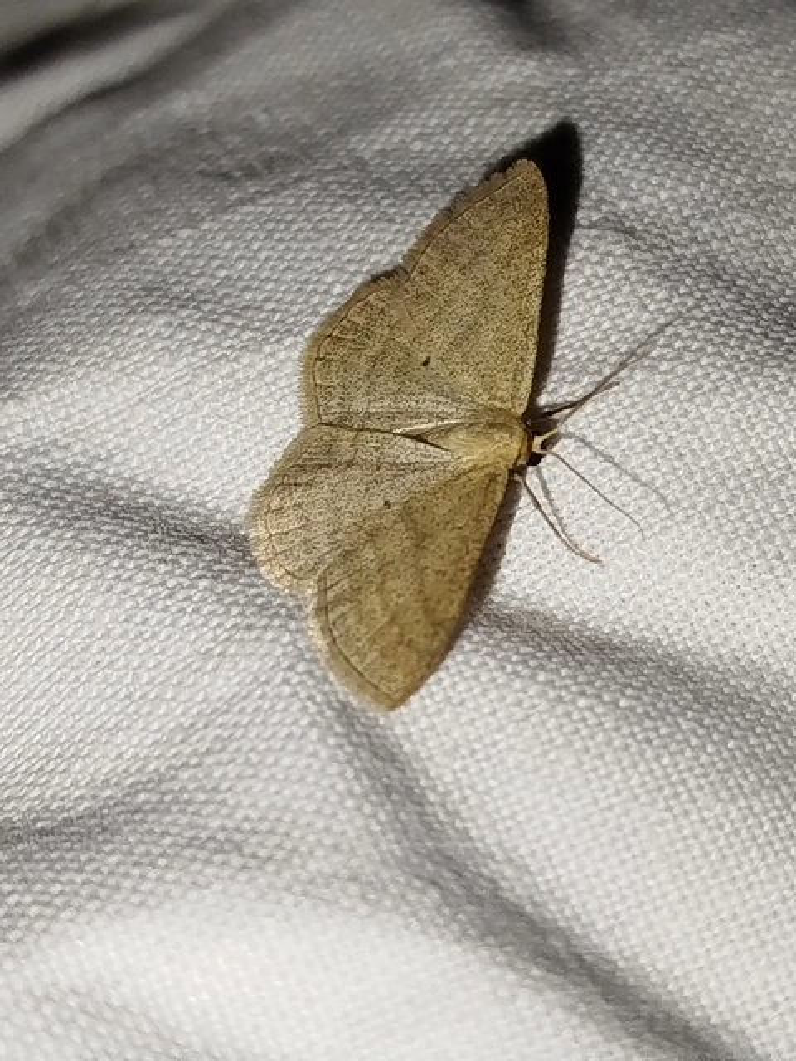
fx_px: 2851
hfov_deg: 15.9
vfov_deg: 21.1
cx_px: 398
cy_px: 530
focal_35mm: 93
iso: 64
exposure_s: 1/50
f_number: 1.7
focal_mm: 5.31
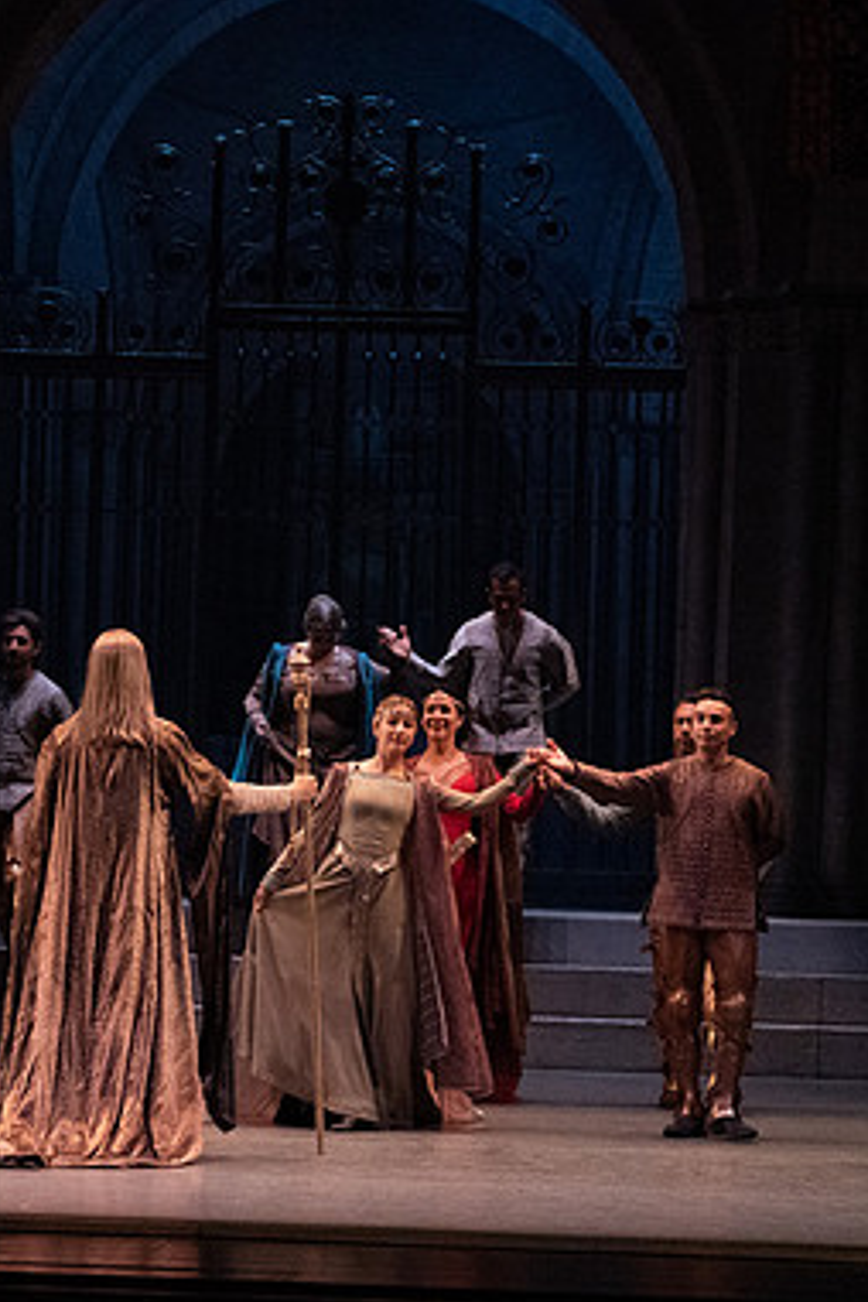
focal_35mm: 181
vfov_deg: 11.4
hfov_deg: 7.6
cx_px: 150
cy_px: 658
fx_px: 6546
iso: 20000
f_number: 9
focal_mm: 119
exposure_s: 1/320
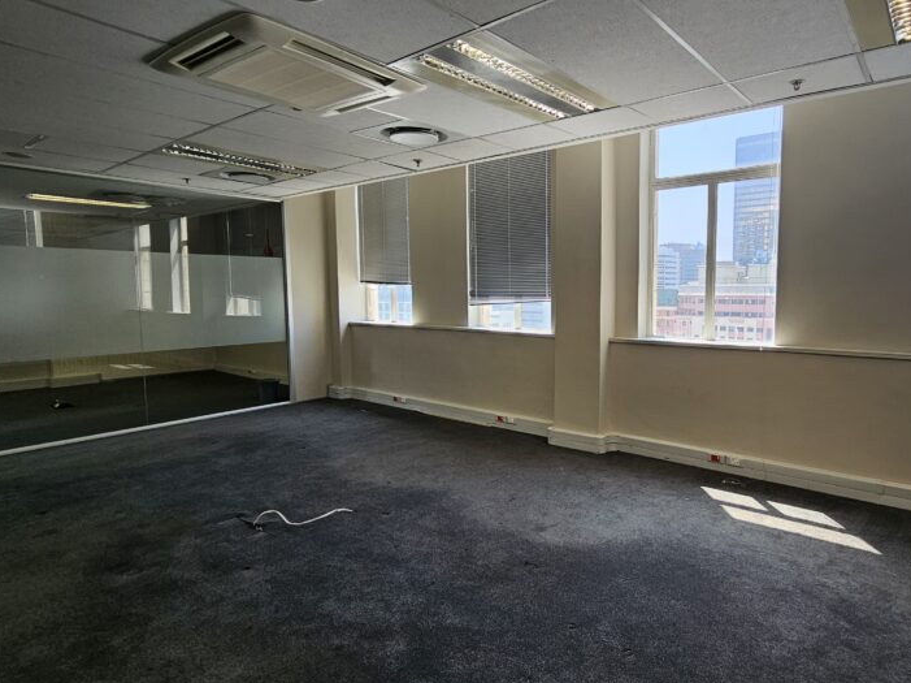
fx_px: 500
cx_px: 555
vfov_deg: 68.6
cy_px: 333
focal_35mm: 19
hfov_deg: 83.5
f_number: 2.2
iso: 50
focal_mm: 2.2
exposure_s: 1/196
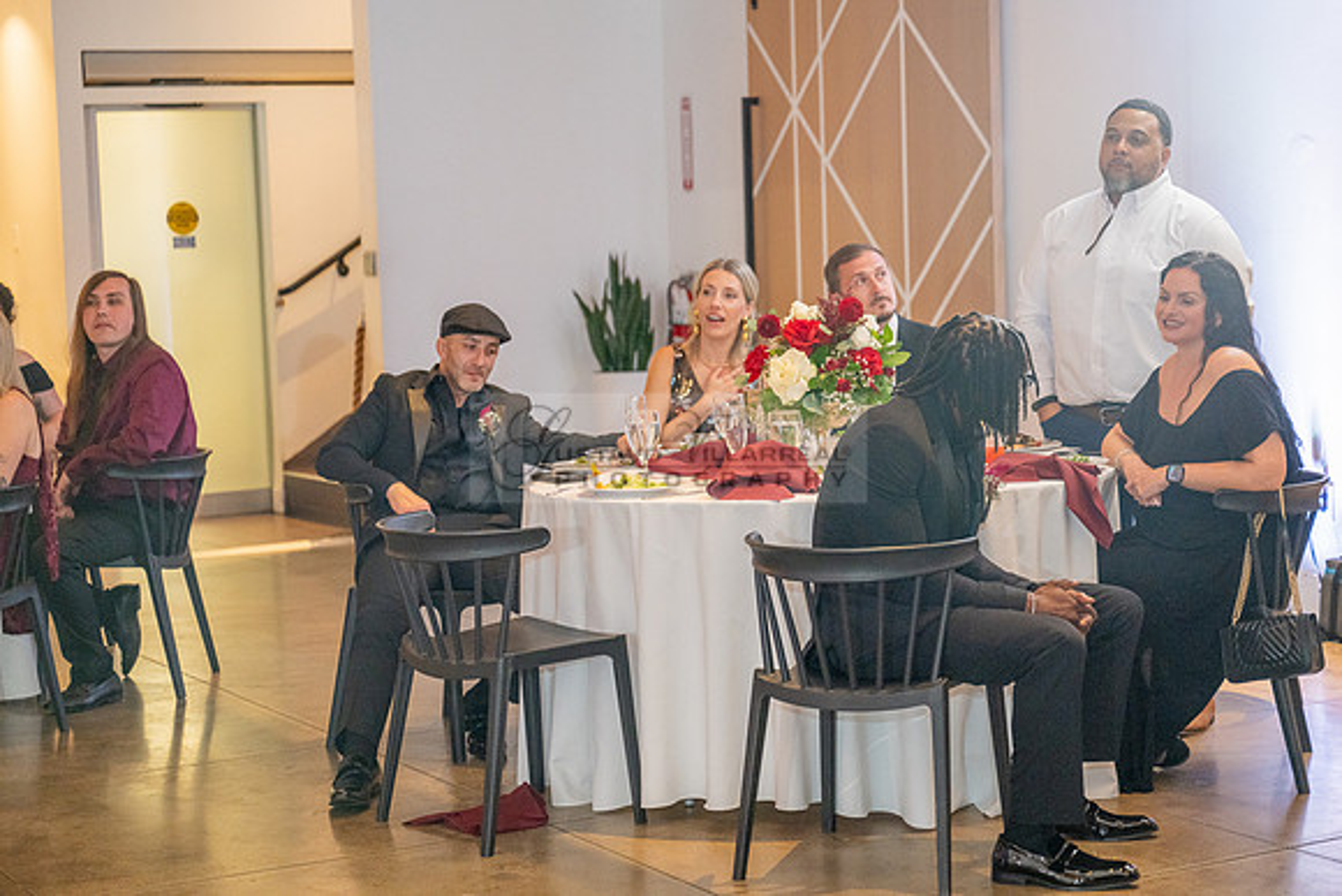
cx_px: 671
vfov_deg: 19.5
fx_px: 2610
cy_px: 448
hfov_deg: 28.8
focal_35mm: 70
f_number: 2.8
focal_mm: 70
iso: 2000
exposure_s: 1/200
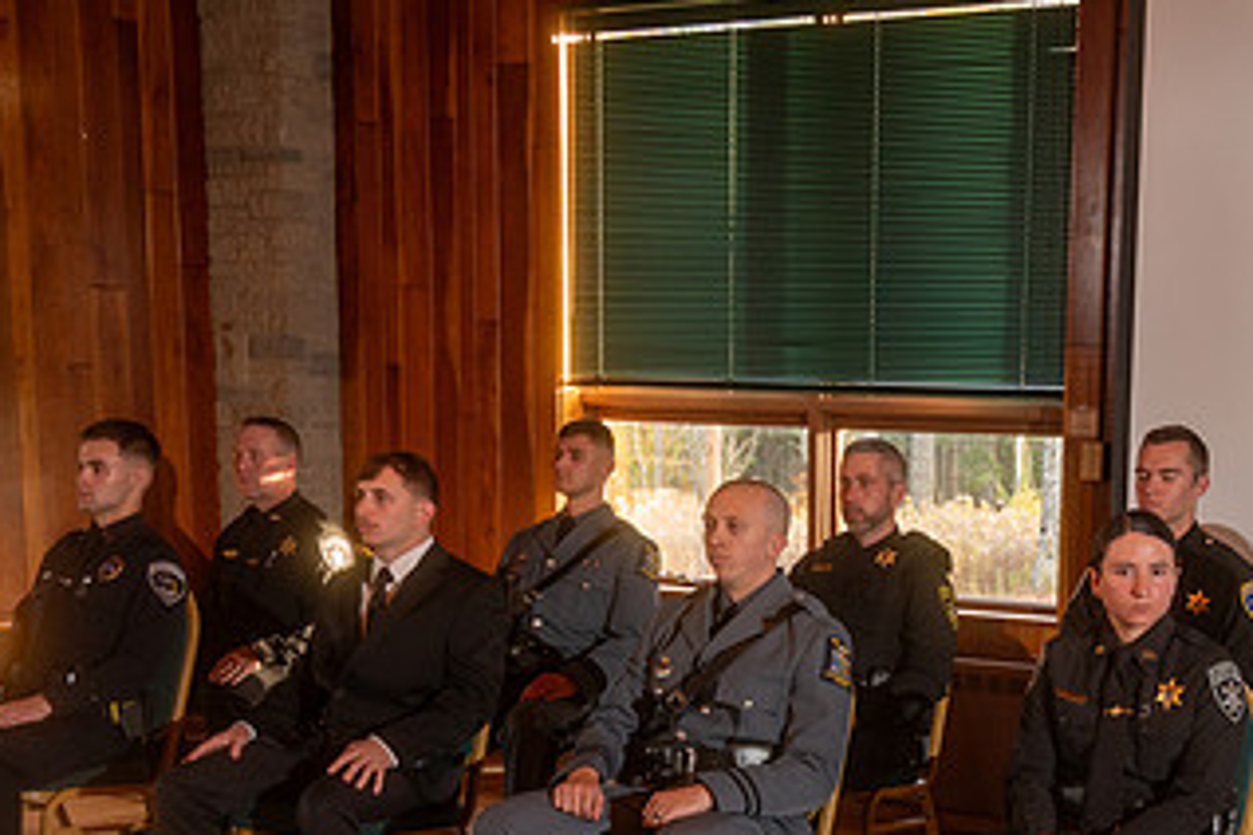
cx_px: 965
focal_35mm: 62
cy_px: 820
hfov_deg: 31.7
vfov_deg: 21.2
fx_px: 2158
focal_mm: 29
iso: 1000
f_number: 4
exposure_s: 1/200
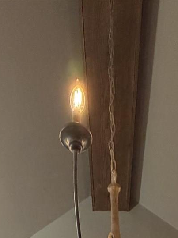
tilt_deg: -1.7
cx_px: 121
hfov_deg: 24.3
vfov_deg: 17.7
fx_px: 412
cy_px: 508
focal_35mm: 60
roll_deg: +0.8
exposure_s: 1/120
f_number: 2.2
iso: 320
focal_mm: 2.22
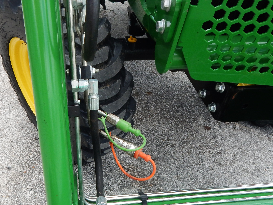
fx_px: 252
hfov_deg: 56.1
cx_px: 101
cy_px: 134
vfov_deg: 43.6
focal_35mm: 32
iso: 125
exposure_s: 1/400
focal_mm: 4
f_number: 3
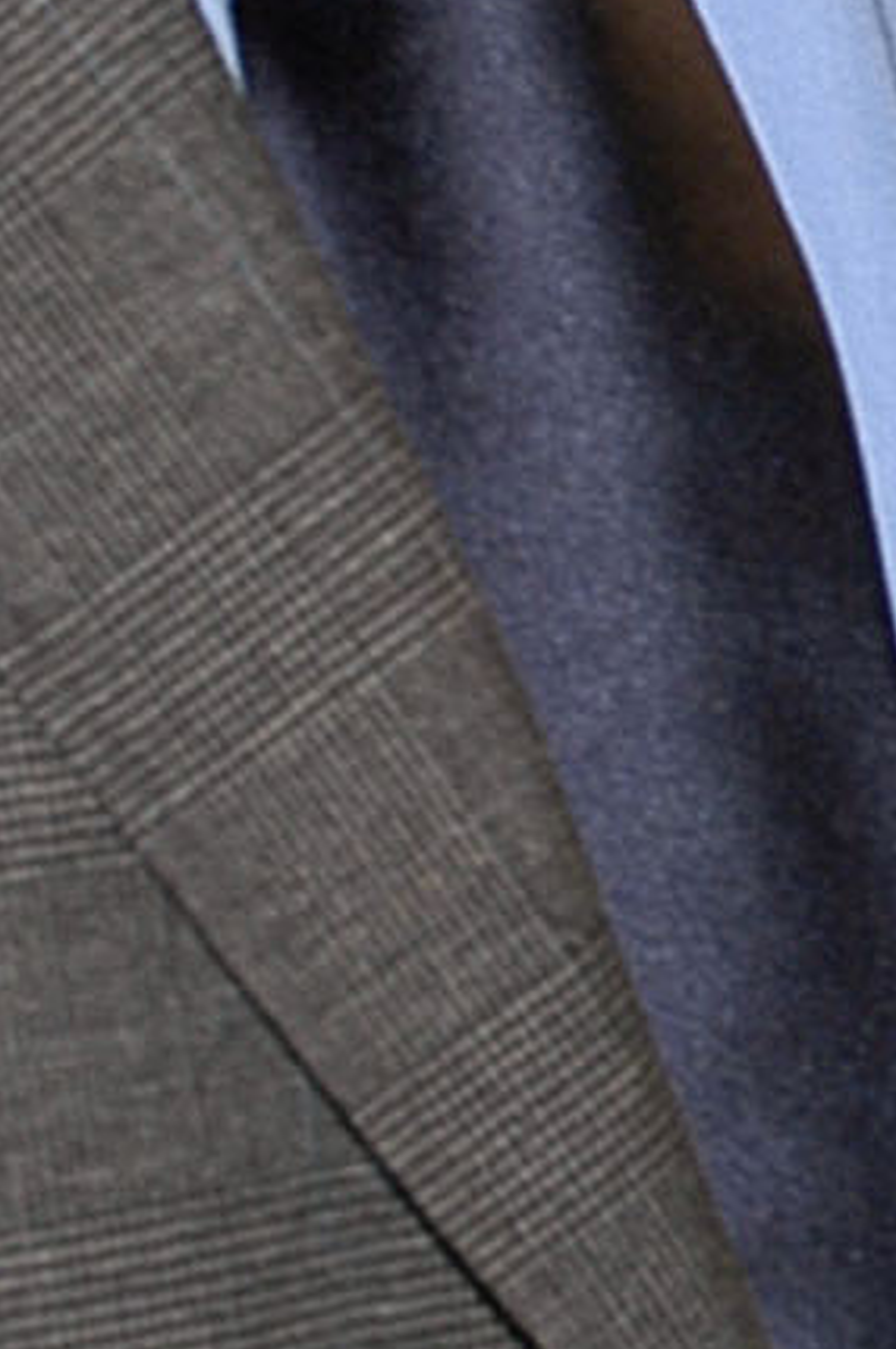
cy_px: 525
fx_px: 11002
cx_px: 1492
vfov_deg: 7.0
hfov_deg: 4.6
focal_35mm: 294
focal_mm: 28
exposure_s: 1/60
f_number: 5
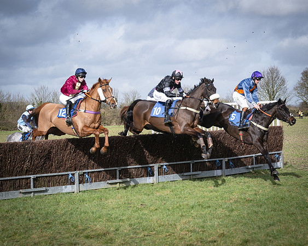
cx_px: 142
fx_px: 825
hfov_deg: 21.1
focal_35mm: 91
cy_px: 122
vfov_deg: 17.0
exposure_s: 1/3200
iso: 400
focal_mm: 70
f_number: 4
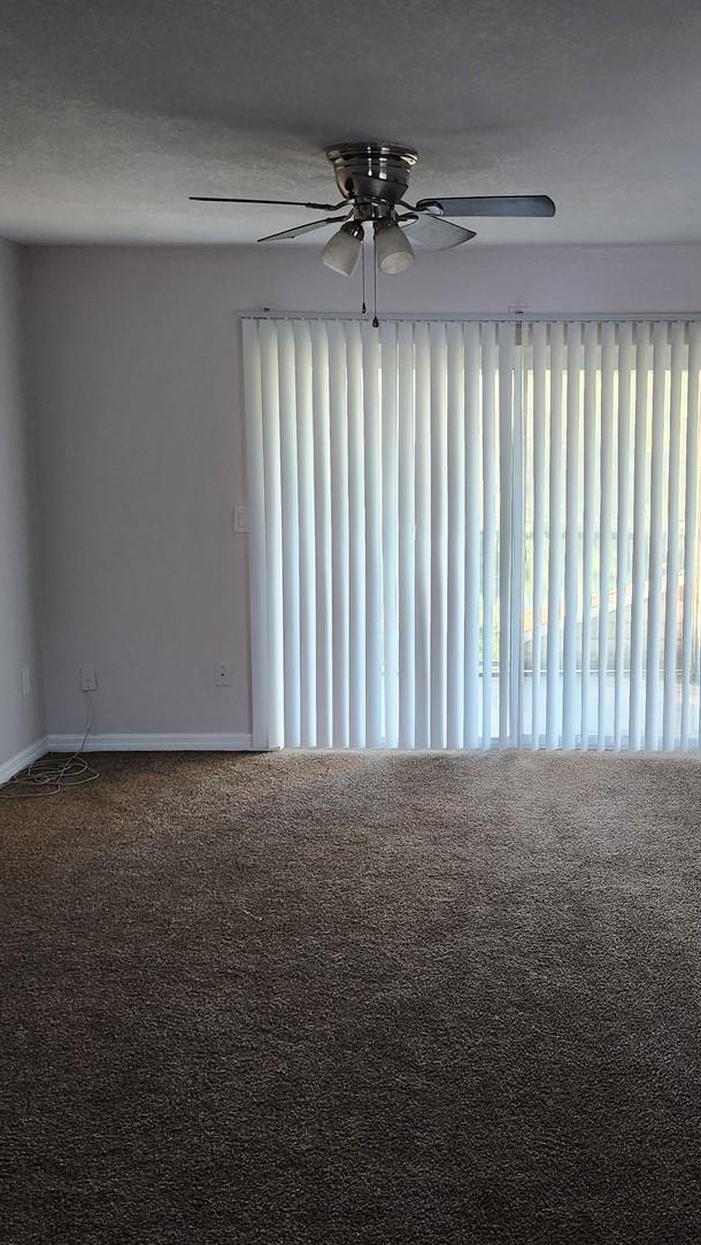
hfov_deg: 31.8
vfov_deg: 53.9
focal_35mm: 37
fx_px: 1222
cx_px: 442
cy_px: 567
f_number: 1.8
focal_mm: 6.4
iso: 640
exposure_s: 1/120
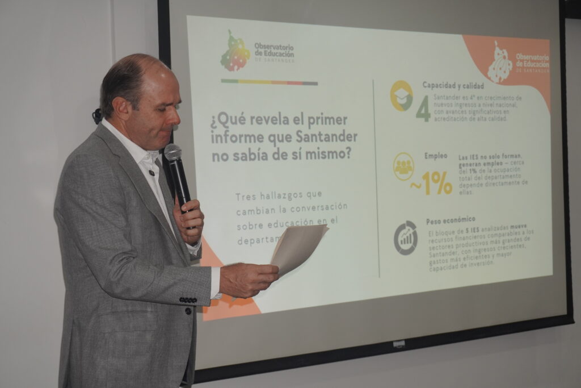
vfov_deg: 19.3
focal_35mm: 70
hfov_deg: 28.6
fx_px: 1138
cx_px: 290
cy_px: 194
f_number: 5.6
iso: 500
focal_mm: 47
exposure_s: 1/160
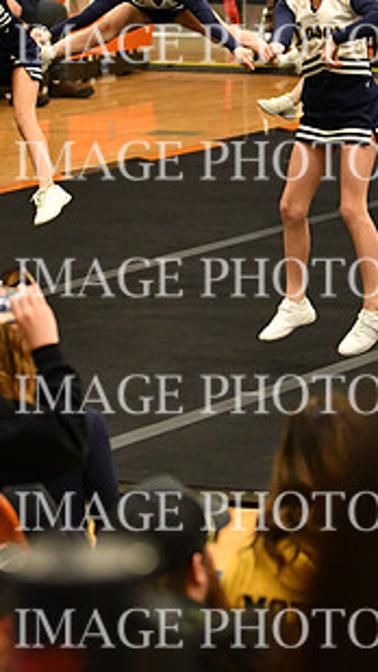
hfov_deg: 4.8
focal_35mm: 254
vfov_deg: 8.5
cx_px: 186
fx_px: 4522
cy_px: 102
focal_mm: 86
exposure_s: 1/800
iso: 4000
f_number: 2.8
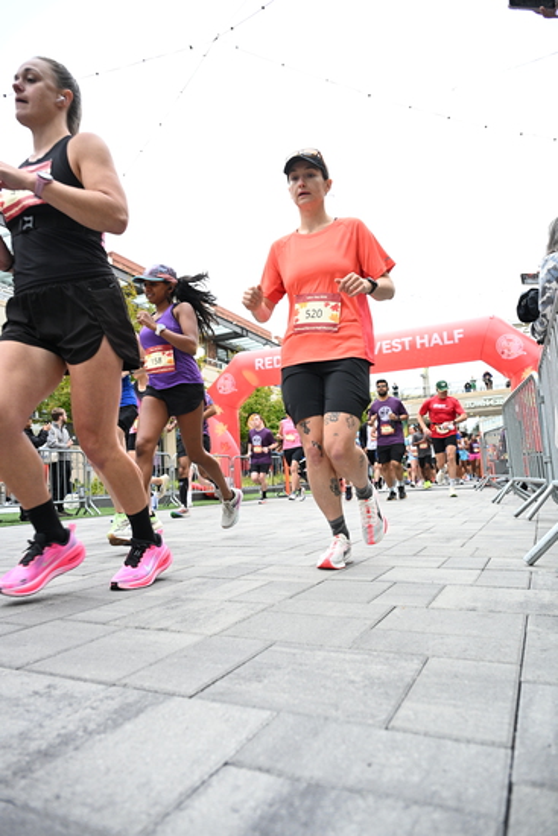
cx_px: 279
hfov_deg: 53.2
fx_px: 558
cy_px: 418
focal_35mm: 24
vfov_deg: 73.7
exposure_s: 1/640
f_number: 4
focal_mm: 24
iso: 2000
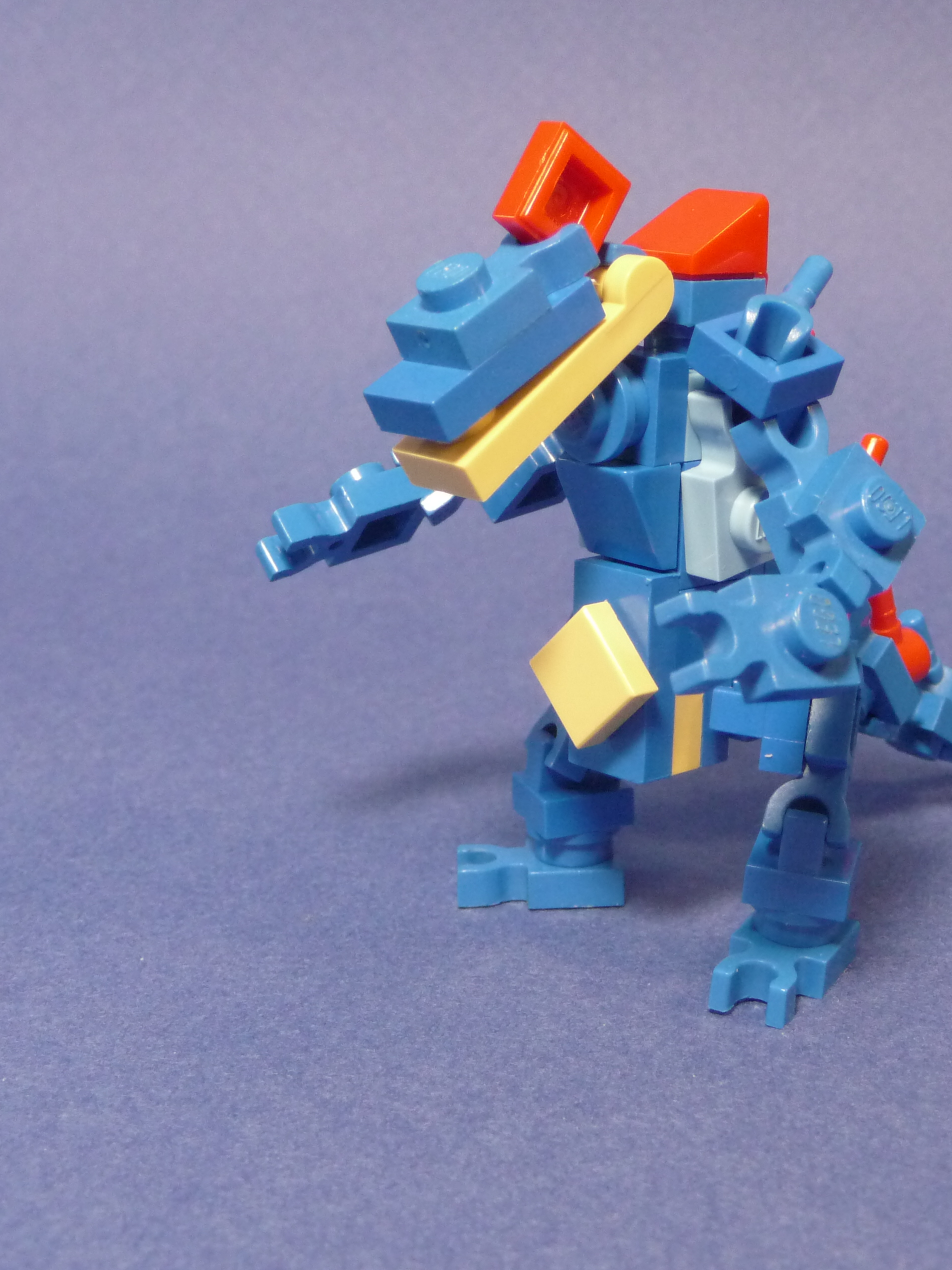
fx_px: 2383
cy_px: 641
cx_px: 599
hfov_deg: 22.5
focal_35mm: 65
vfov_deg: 29.8
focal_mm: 8
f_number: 4.2
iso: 320
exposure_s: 1/30
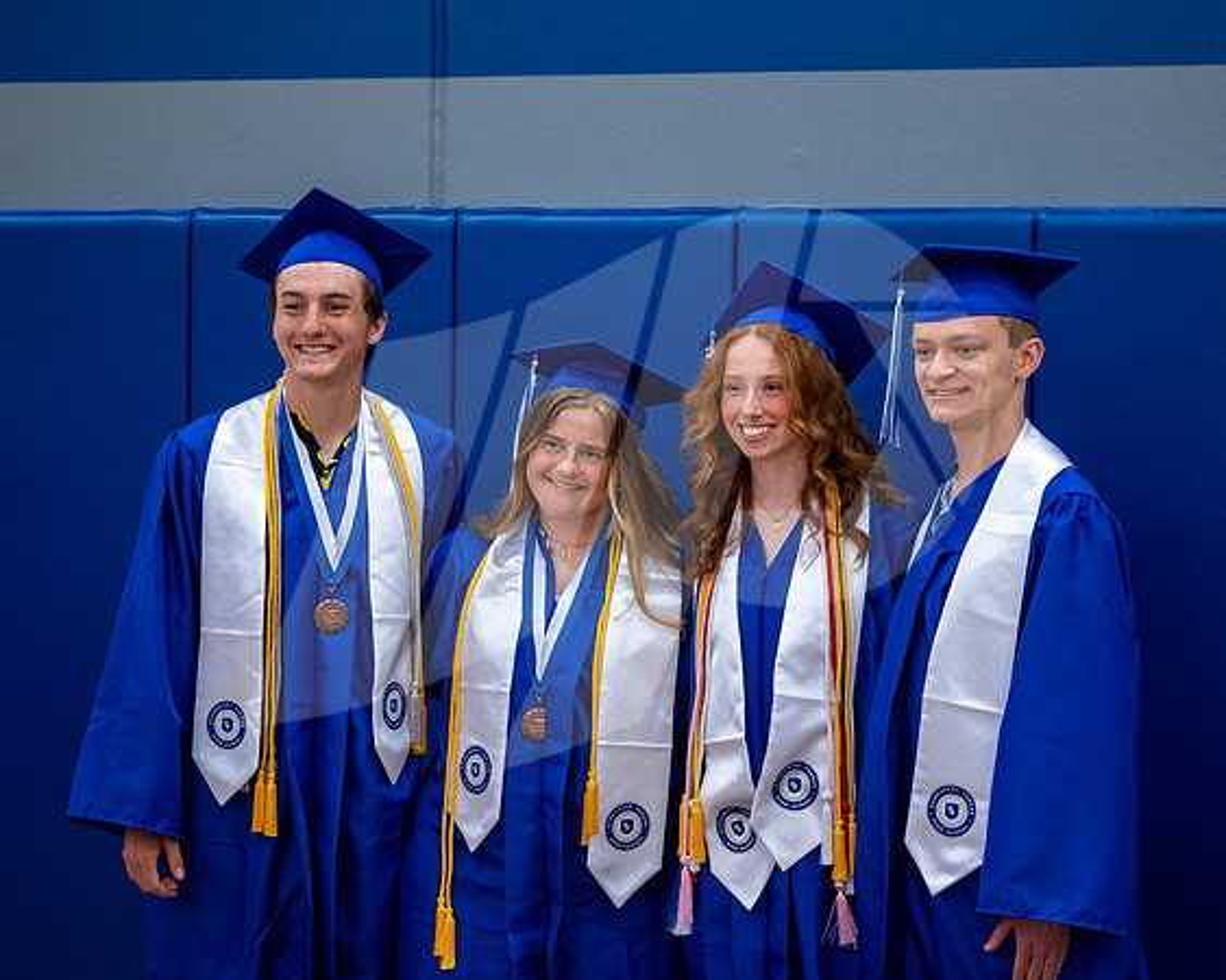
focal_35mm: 88
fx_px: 3180
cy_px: 440
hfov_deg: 21.8
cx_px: 653
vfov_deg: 17.5
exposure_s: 1/250
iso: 2000
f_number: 2.8
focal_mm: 70
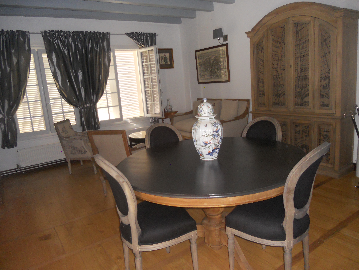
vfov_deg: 51.4
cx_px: 180
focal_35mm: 27
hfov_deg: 65.3
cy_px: 135
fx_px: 280
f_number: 3.2
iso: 250
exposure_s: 1/25
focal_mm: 4.9
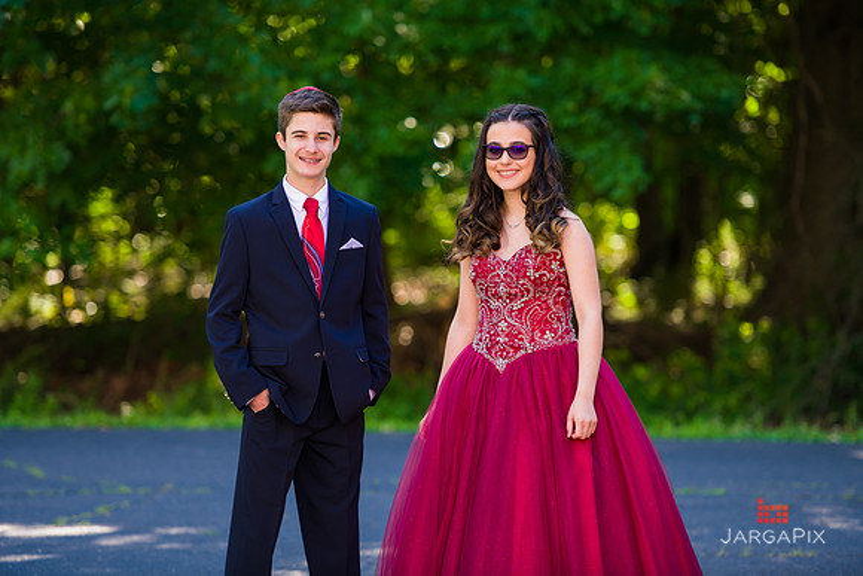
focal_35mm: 170
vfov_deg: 8.1
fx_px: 4076
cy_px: 288
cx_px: 432
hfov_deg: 12.1
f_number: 3.2
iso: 200
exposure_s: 1/200
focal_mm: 170
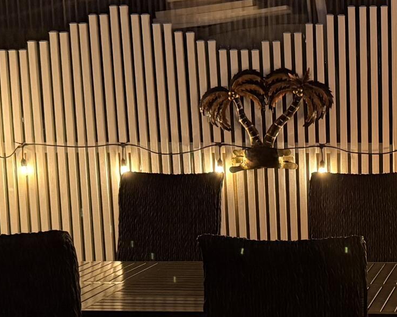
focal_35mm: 95
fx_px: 1116
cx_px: 437
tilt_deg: -6.2
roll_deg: +0.6
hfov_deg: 19.3
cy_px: 208
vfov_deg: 16.2
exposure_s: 1/40
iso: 800
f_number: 1.78
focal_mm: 6.76
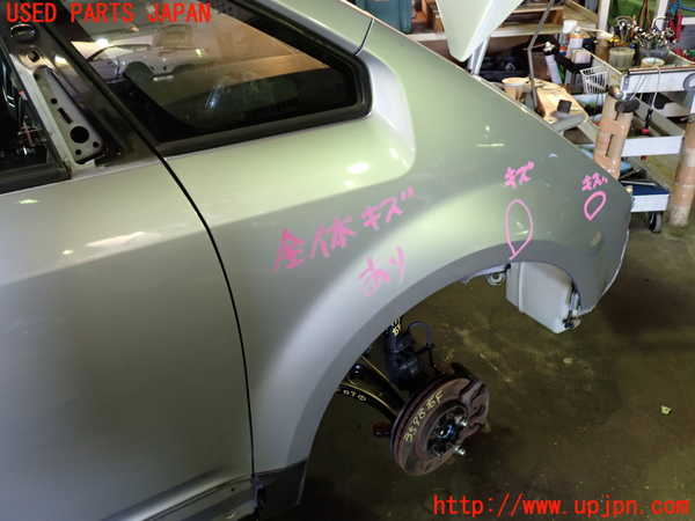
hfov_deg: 60.0
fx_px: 602
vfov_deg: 46.8
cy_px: 260
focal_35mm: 30
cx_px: 348
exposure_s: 1/30
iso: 250
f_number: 2.3
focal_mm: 5.4
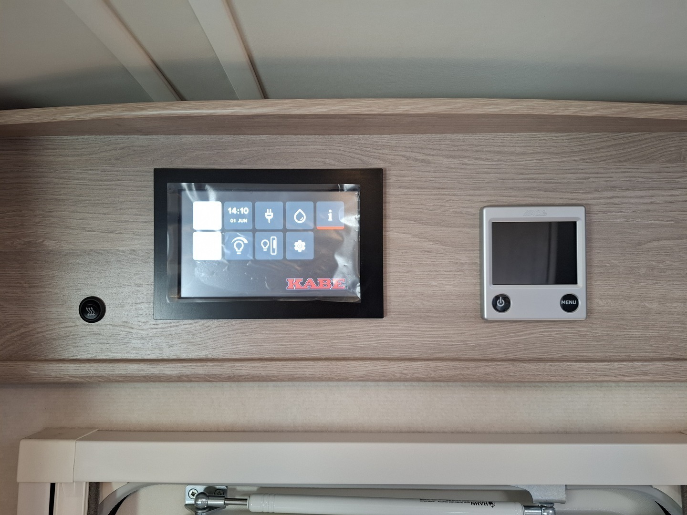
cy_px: 258
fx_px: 456
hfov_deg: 73.9
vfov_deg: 58.9
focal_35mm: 23
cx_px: 344
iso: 200
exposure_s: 1/50
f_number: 1.8
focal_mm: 5.54
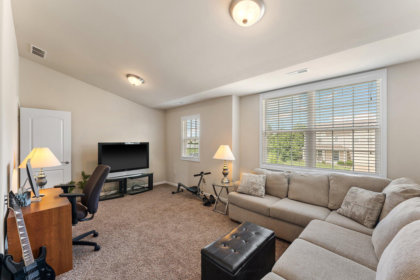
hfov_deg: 104.3
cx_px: 210
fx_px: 163
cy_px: 140
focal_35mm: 14
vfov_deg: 81.2
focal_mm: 14
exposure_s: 1/3
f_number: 8
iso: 400
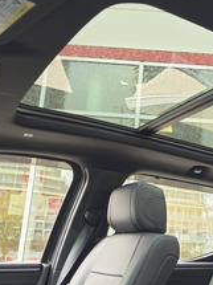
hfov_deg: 30.3
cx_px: 205
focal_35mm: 45
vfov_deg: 41.5
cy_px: 190
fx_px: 370
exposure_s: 1/180
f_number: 1.4
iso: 50
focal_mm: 6.5
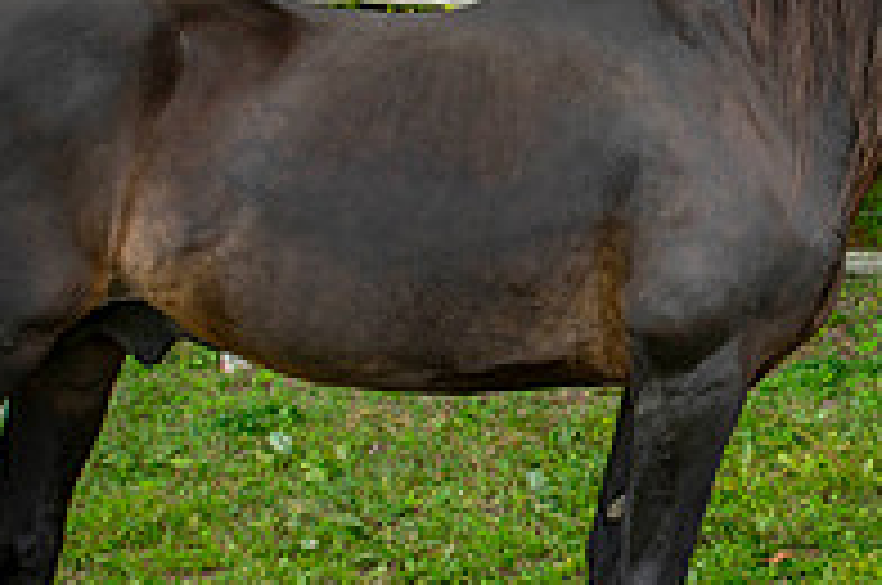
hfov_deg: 22.9
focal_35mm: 84
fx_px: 2055
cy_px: 207
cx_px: 957
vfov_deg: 16.2
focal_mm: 26
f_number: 5
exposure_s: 1/125
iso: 400
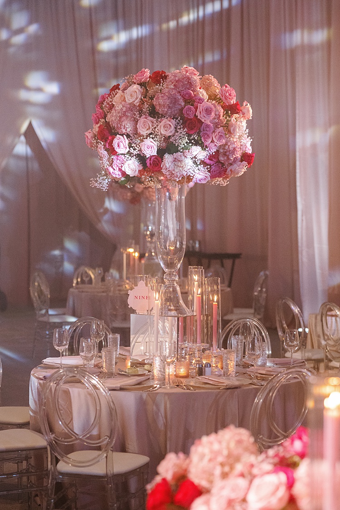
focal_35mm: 74
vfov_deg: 27.3
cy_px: 255
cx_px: 170
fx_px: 1048
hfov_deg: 18.4
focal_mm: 74
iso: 4000
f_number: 3.2
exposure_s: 1/320
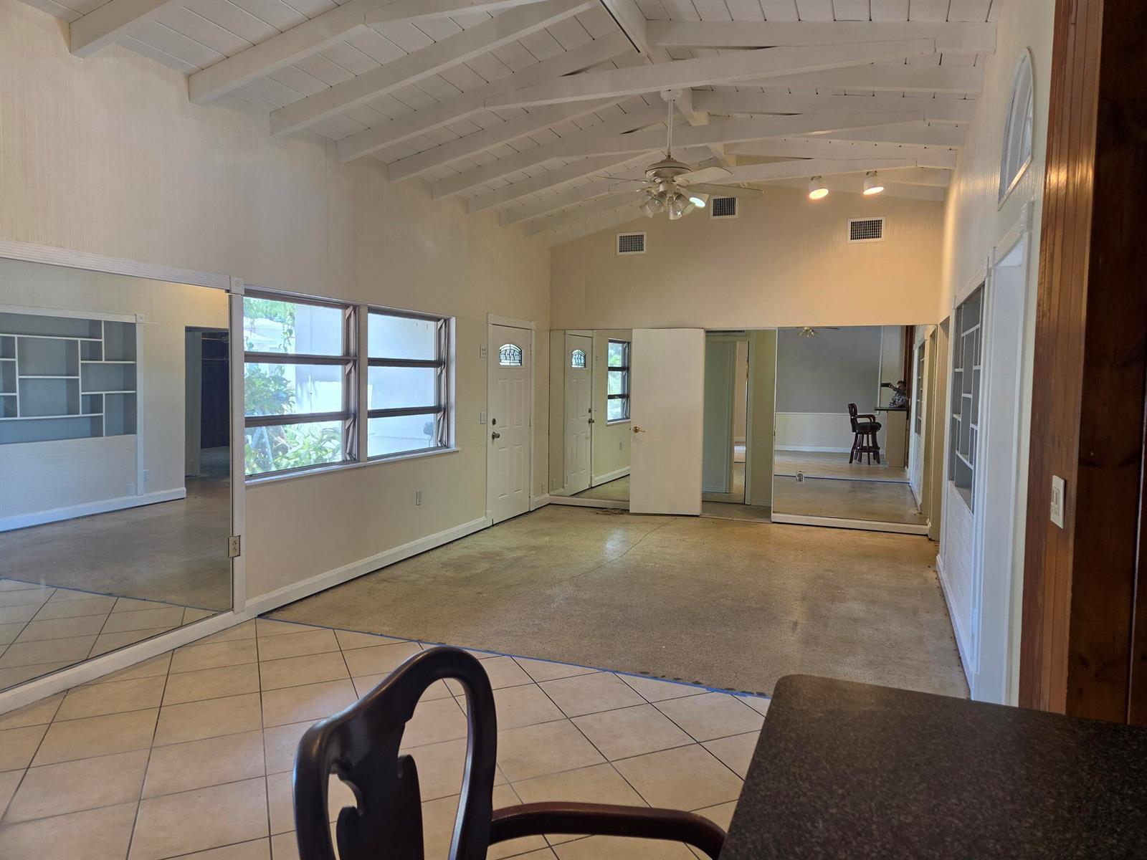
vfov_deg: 58.9
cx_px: 574
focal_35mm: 23
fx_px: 762
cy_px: 430
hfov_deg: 73.9
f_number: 1.8
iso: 64
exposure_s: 1/120
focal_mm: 5.4
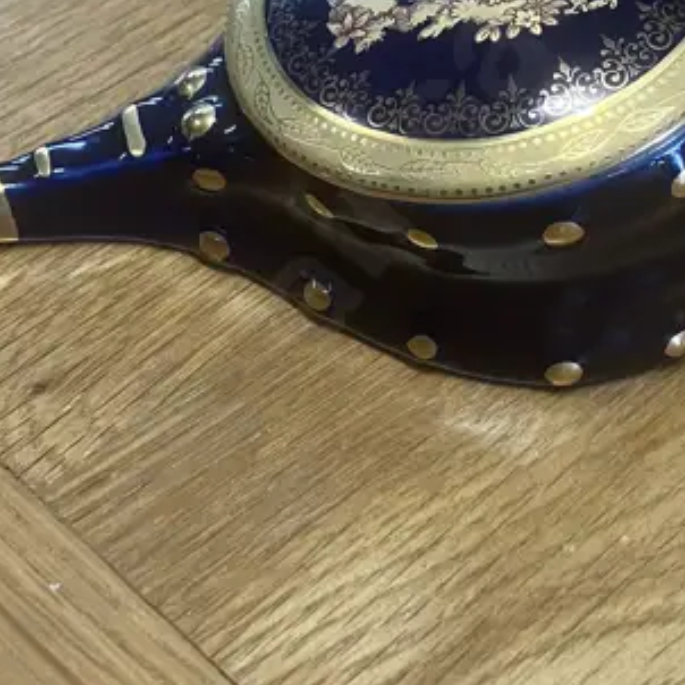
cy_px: 143
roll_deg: -6.7
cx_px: 426
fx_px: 1881
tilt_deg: -42.6
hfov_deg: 20.6
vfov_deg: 20.4
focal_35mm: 84
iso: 100
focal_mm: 3.99
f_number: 1.8
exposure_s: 1/50
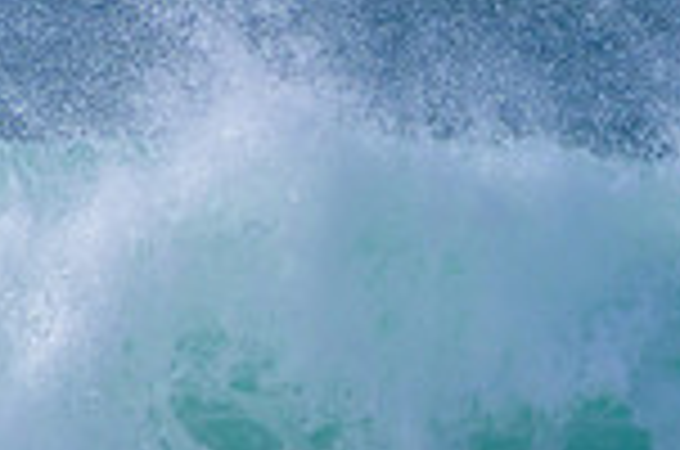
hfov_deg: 0.5
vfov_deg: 0.4
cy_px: 749
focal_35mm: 3851
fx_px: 72588
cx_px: 540
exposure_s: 1/2500
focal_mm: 1000
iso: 720
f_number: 11
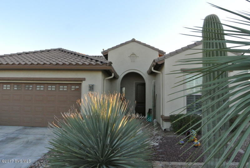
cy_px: 84
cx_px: 125
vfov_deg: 48.1
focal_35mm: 27
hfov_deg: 67.3
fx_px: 188
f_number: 3.5
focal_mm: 10
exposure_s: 1/60
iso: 800
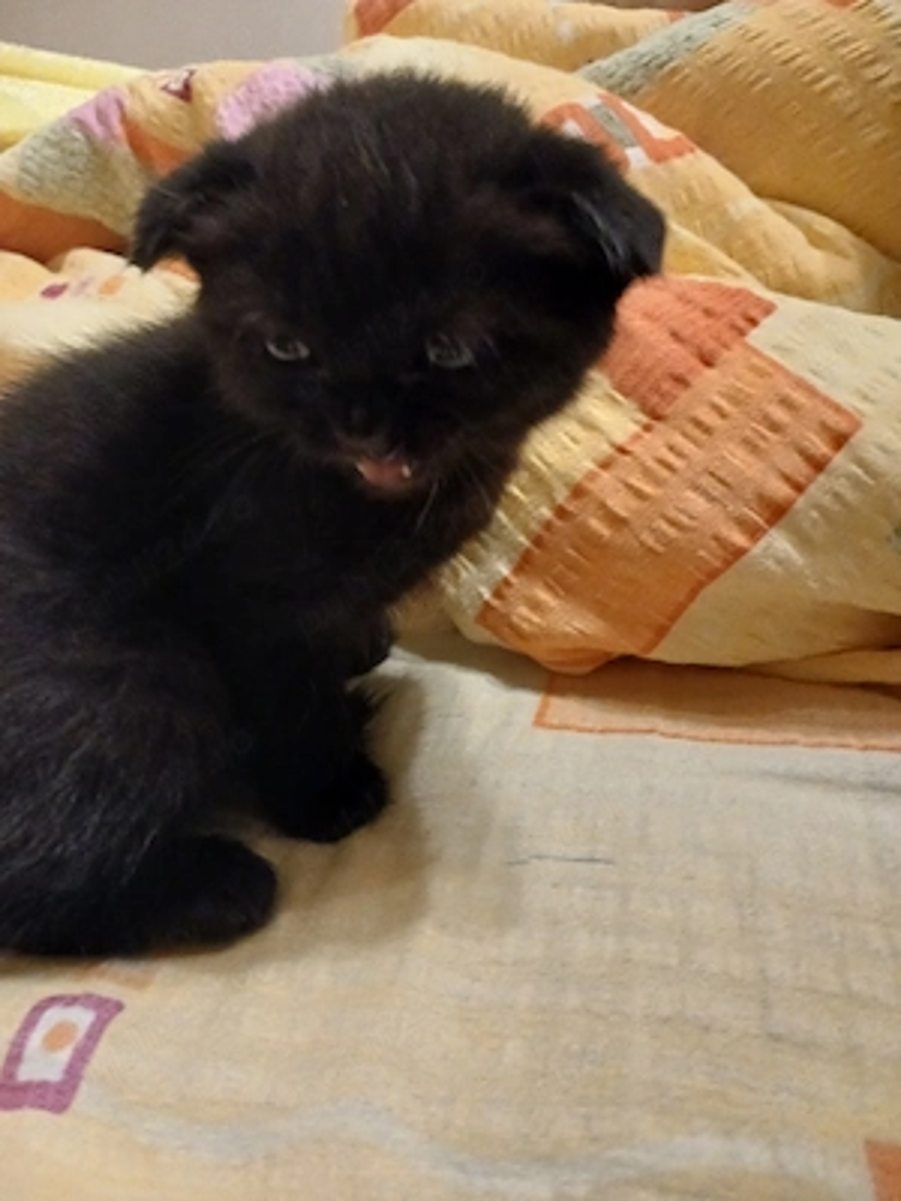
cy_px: 600
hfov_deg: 51.4
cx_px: 450
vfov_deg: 65.3
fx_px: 937
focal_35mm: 27
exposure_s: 1/20
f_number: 1.8
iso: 640
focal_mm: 3.98
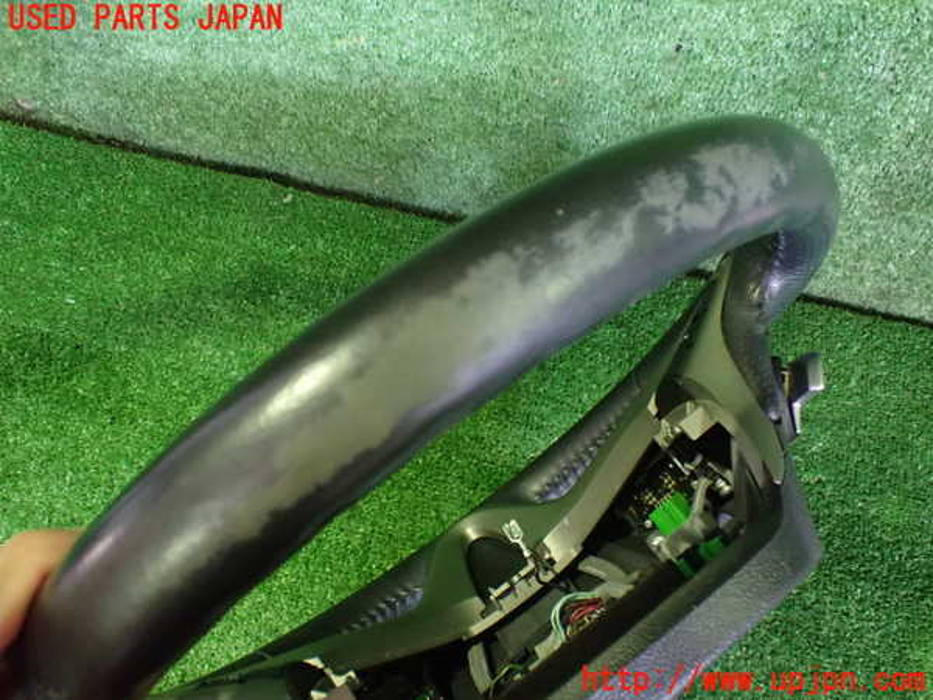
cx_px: 466
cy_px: 350
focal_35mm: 30
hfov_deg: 60.0
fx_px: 809
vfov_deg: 46.8
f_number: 2.3
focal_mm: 5.4
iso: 1250
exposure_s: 1/30
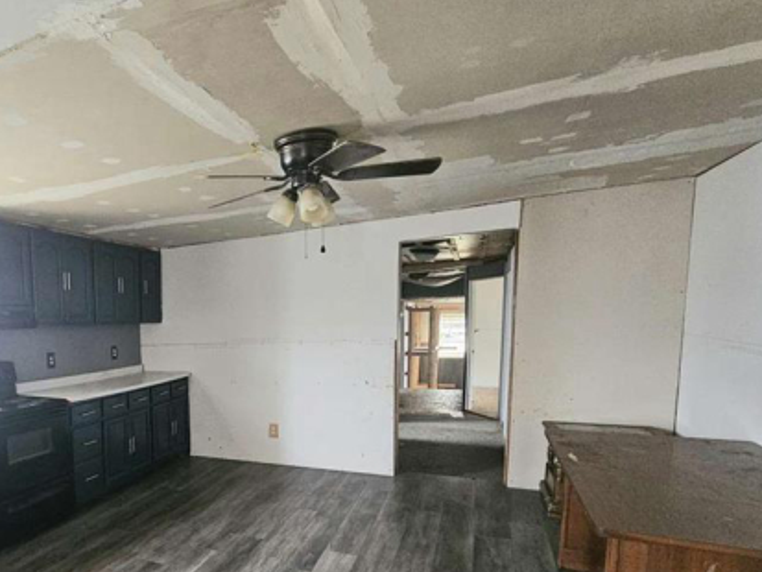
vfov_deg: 62.1
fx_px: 462
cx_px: 189
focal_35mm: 21
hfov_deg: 73.3
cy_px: 376
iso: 640
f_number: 2.2
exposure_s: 1/24
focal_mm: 2.2
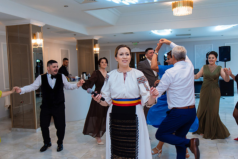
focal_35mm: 35
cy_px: 80
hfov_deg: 54.4
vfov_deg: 37.9
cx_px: 119
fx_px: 231
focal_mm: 35
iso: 1250
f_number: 2.8
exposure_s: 1/200
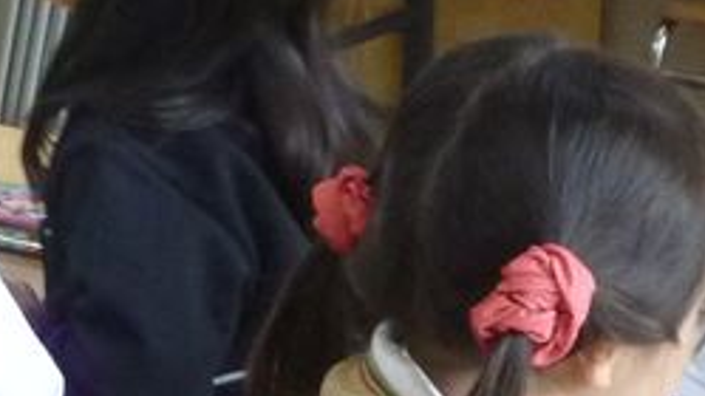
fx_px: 4916
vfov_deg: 4.6
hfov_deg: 7.6
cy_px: -51
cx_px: -994
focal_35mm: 263
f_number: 3.9
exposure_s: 1/40
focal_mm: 8.3
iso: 320
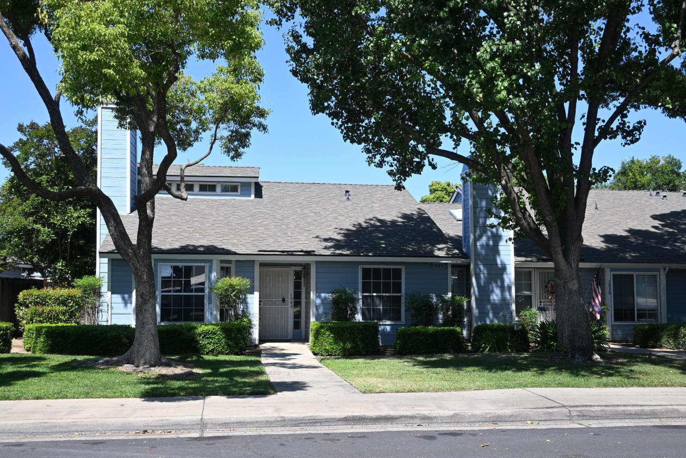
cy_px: 229
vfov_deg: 35.5
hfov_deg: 51.3
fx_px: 715
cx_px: 343
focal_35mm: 38
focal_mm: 25
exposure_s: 1/320
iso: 100
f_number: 6.3
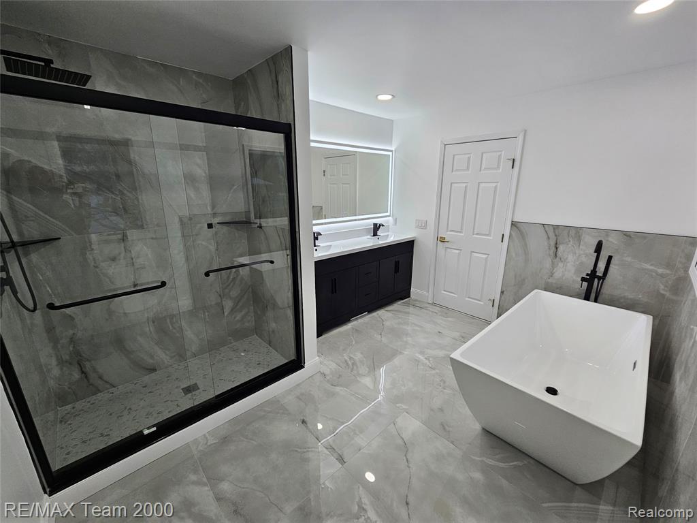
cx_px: 348
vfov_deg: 89.9
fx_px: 262
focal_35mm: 13
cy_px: 262
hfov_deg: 106.2
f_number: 2.2
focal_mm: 2.2
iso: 80
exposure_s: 1/60
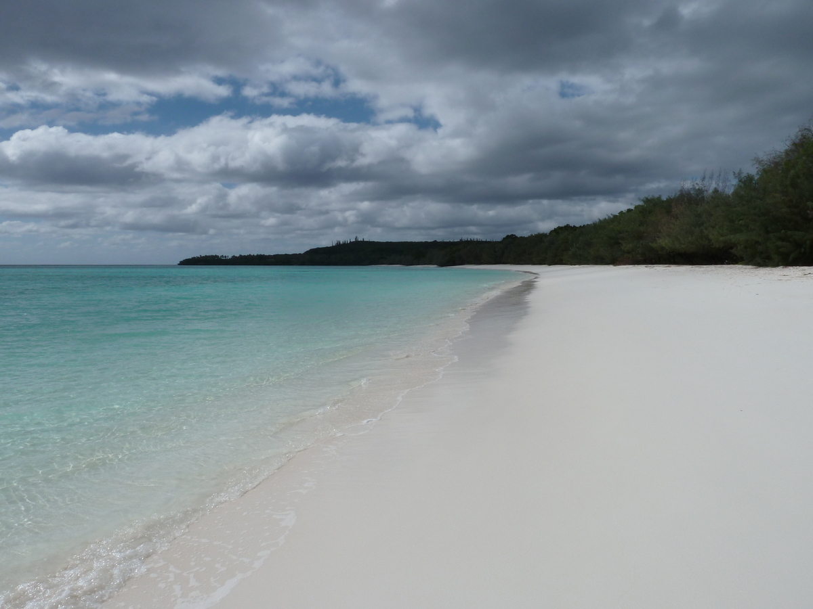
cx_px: 406
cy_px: 304
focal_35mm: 25
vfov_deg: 54.9
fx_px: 587
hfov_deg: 69.4
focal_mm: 4.1
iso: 80
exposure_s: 1/800
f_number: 6.3
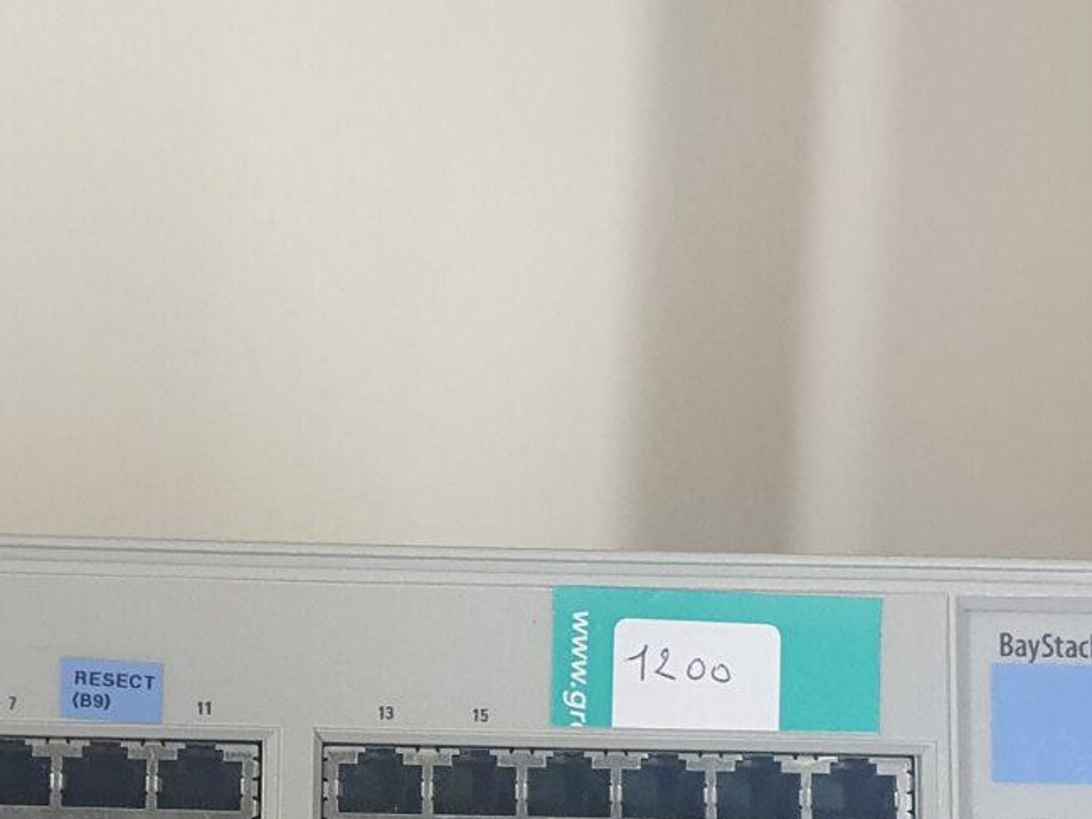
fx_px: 2587
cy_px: 789
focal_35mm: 82
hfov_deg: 23.6
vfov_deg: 17.6
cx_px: 268
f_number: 1.5
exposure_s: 1/50
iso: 320
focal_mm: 4.32
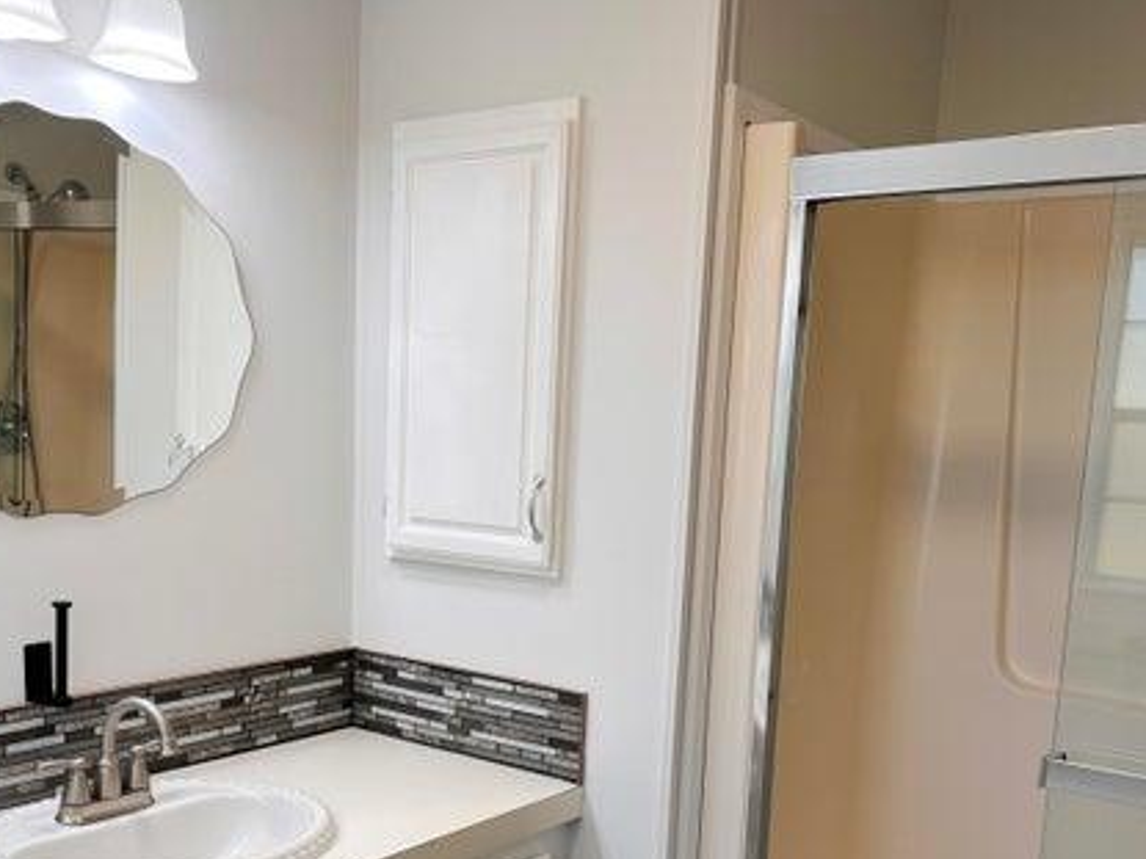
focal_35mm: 37
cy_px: 610
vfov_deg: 38.0
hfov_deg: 50.1
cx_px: 538
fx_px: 1225
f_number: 1.78
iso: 64
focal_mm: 6.86
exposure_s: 1/128
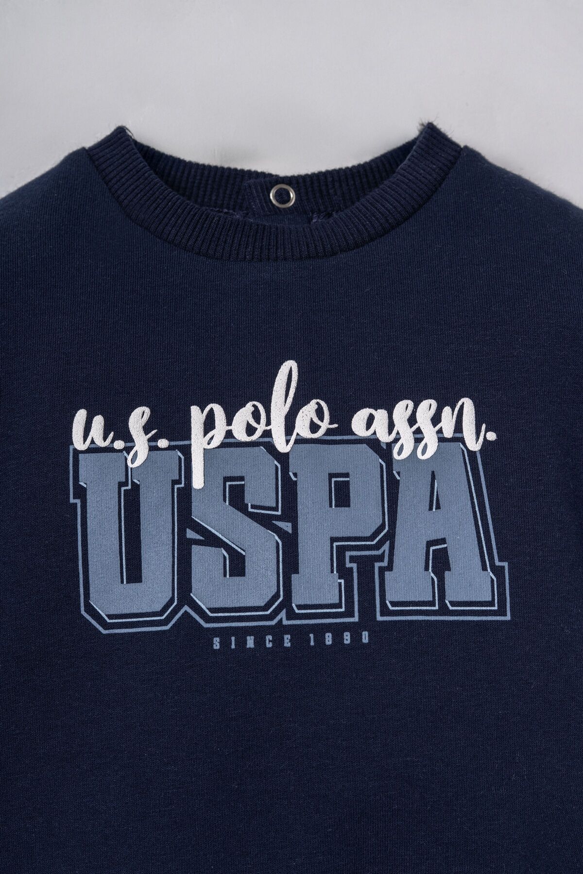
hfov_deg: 27.0
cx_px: 292
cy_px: 437
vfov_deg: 39.6
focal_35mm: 50
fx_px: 1214
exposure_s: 1/125
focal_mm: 50
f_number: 9
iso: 250
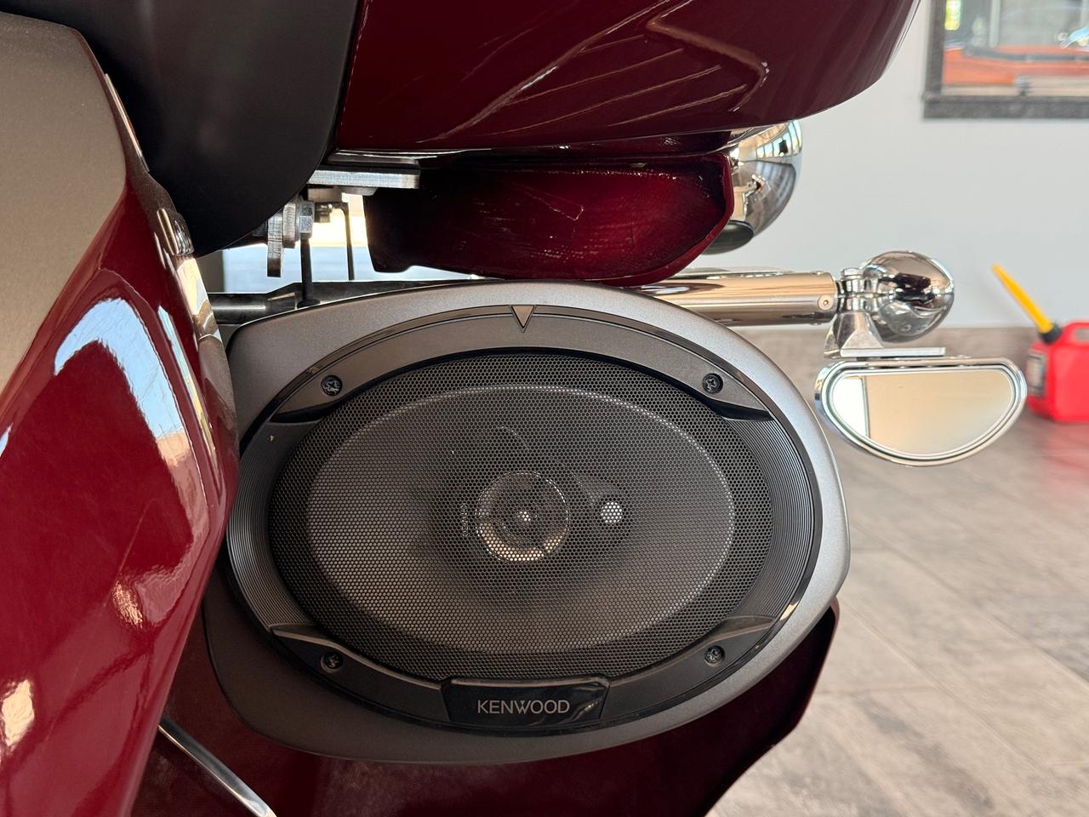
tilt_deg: -10.0
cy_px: 408
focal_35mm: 48
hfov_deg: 39.7
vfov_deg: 30.3
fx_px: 1510
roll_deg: -0.9
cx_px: 544
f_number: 1.78
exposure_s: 1/103
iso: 125
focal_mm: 6.76
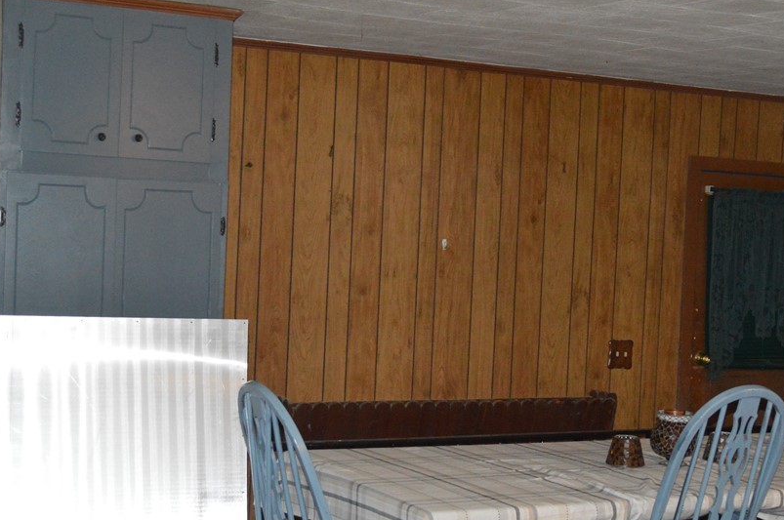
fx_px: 1414
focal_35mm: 65
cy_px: 271
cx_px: 500
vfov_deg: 20.9
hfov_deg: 30.8
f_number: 4.8
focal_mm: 32
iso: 3200
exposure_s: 1/60
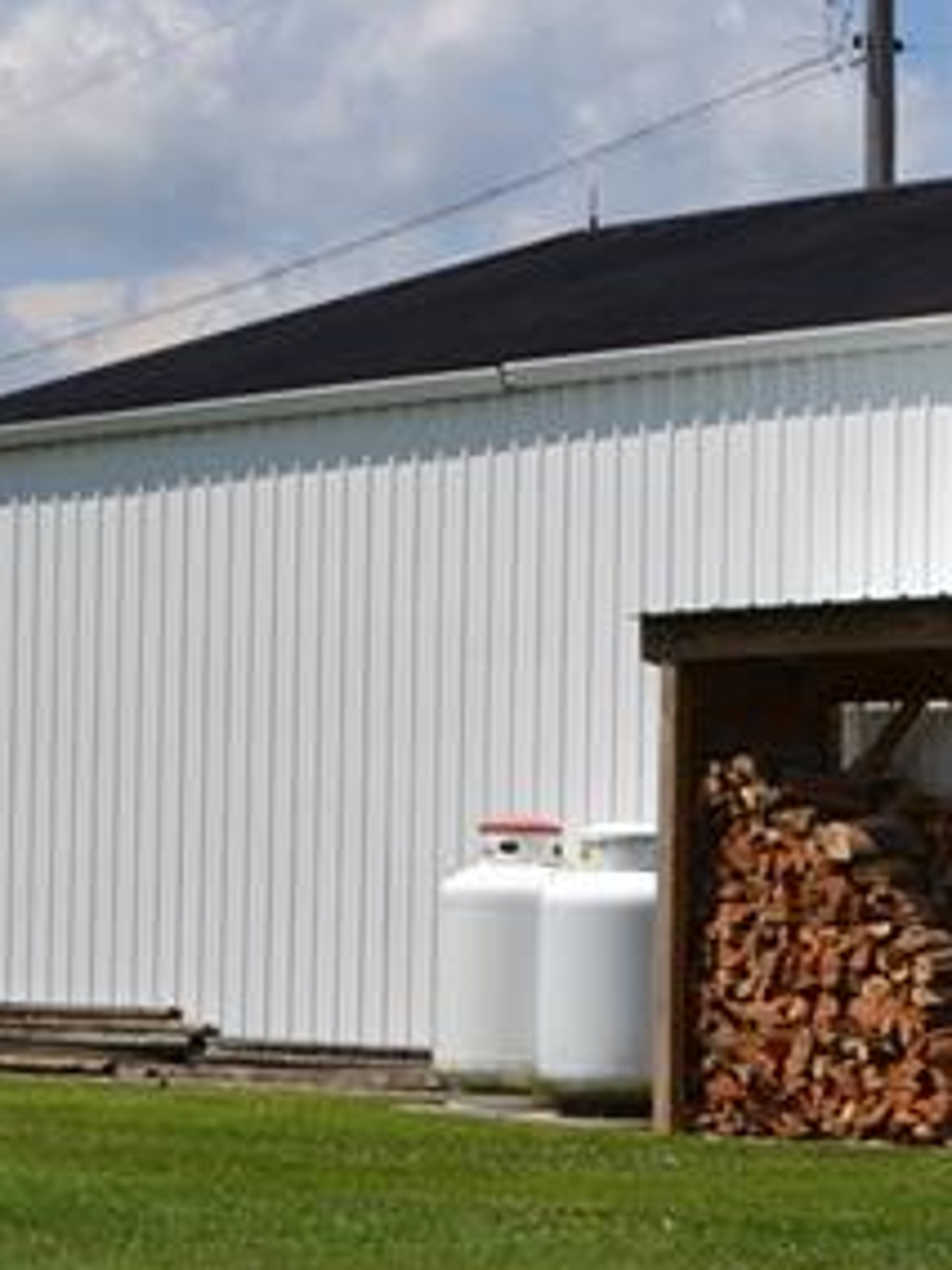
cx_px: 1175
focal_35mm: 130
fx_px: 4767
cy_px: 682
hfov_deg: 11.2
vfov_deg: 15.2
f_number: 9
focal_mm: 32
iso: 100
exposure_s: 1/320
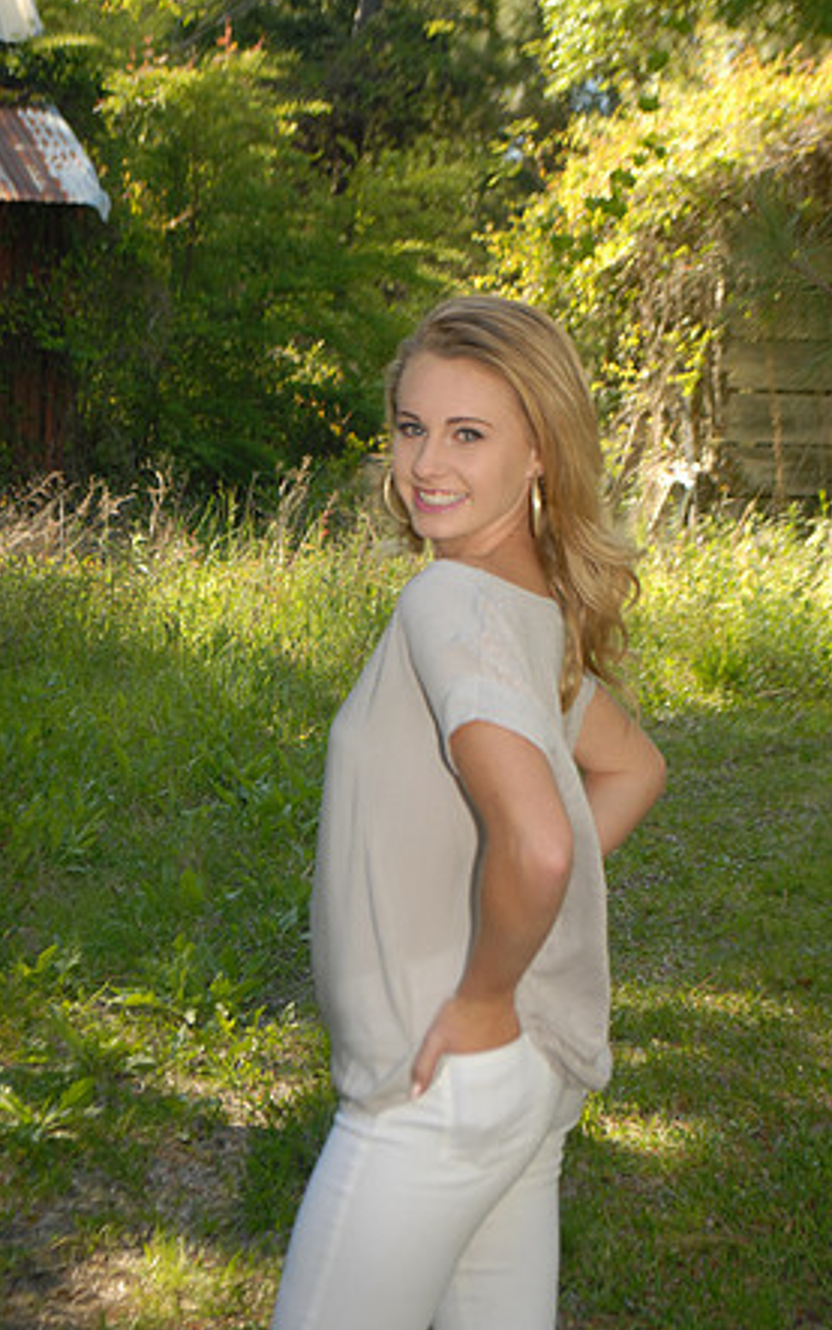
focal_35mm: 86
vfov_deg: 24.2
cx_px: 446
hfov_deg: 15.3
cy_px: 660
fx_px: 3102
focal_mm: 55
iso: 400
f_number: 6.3
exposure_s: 1/180
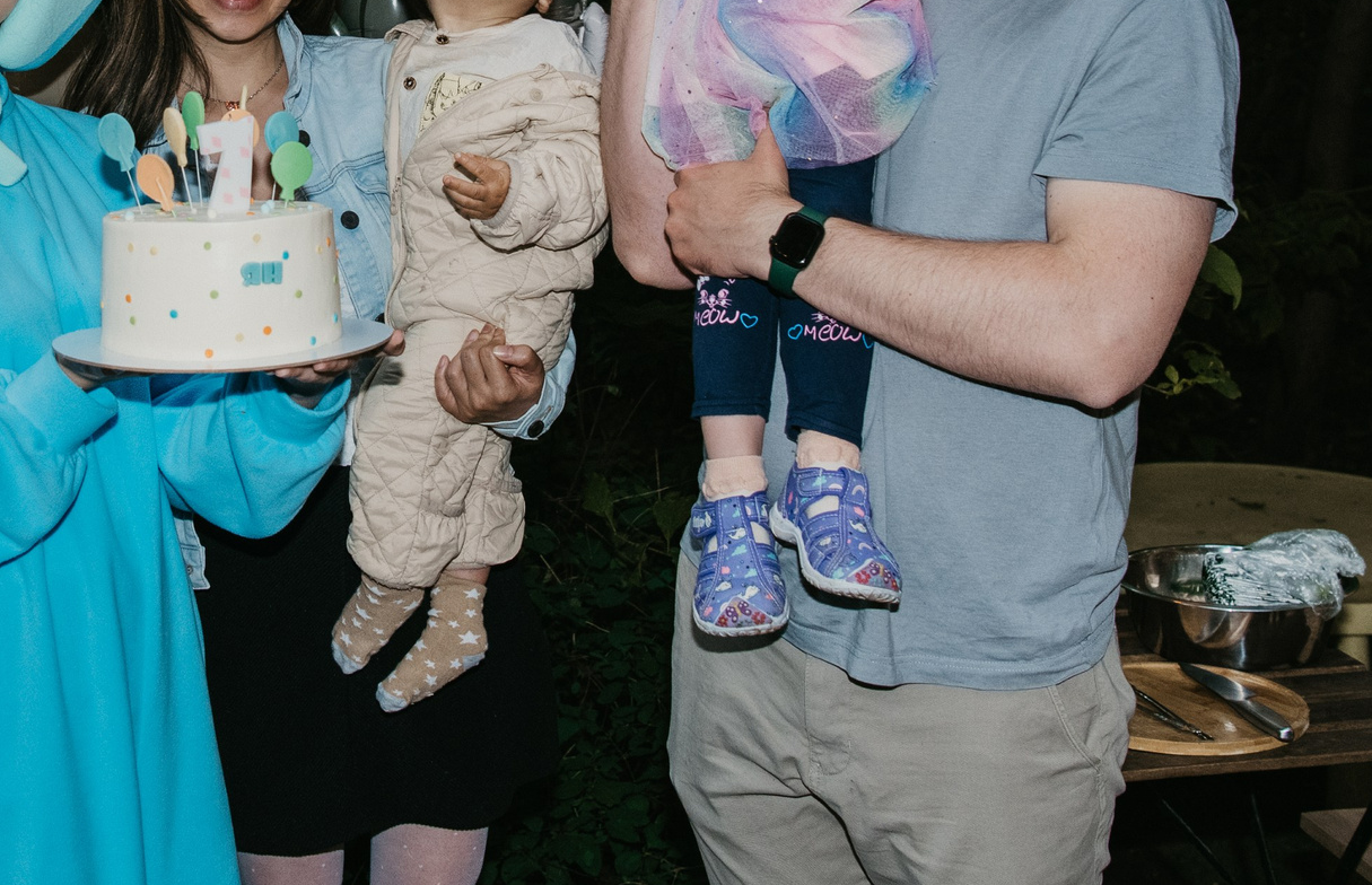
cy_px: 29
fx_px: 2302
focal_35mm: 61
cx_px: 269
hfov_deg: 32.3
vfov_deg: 21.1
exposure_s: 1/160
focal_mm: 26
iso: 400
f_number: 4
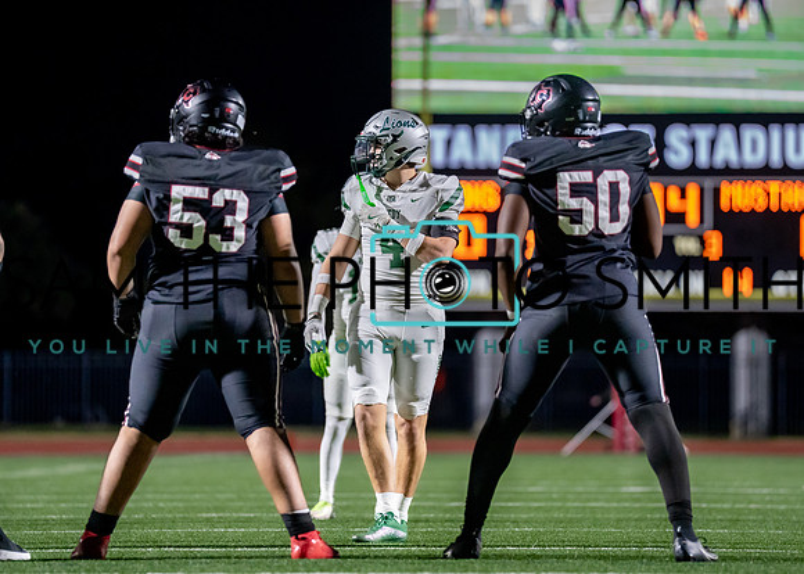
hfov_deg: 7.2
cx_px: 400
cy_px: 274
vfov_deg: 5.1
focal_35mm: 280
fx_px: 6388
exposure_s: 1/1000
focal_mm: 200
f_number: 2.8
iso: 4000
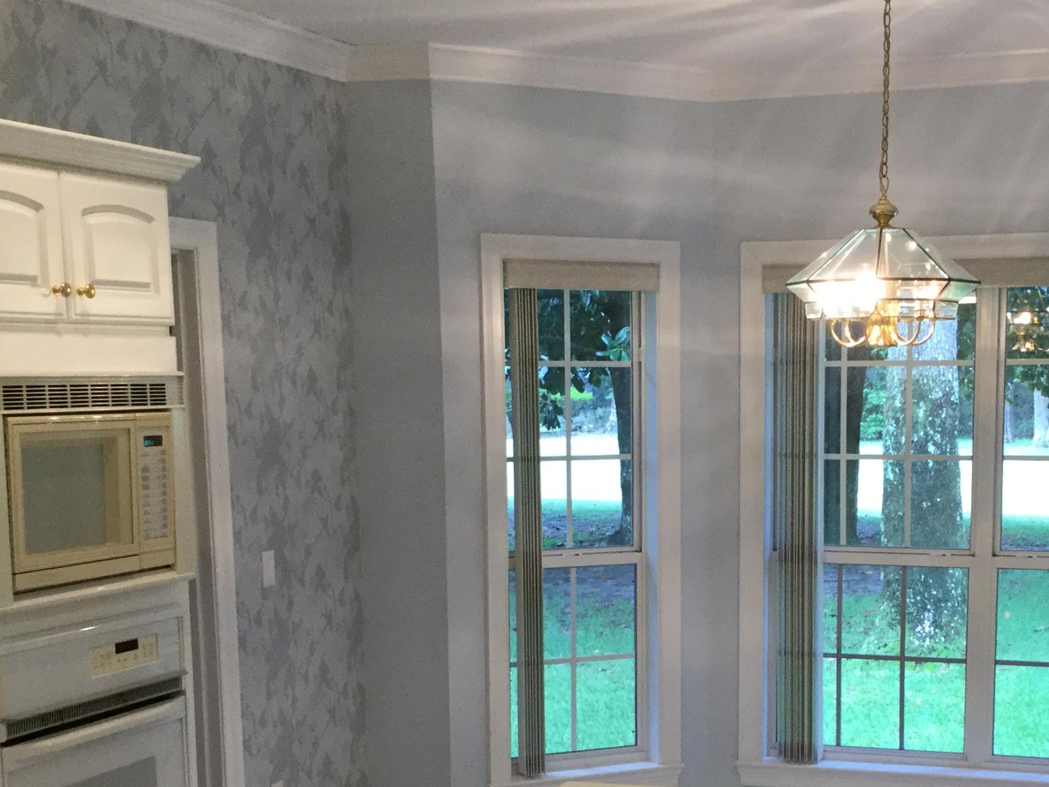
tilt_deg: -8.9
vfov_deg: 24.3
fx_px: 1788
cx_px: 693
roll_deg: -0.4
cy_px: 674
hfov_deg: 32.4
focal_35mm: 59
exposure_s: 1/30
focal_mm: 3.3
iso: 32
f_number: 2.4
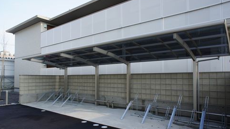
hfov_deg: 71.9
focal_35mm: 26
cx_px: 115
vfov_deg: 44.3
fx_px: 159
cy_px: 74
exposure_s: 1/50
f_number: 10
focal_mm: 16
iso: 200
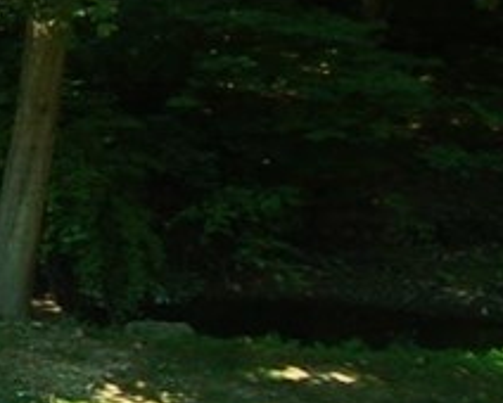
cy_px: 190
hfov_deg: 18.4
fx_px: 1073
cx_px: -480
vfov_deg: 21.3
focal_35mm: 72
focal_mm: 10
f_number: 5.6
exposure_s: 1/125
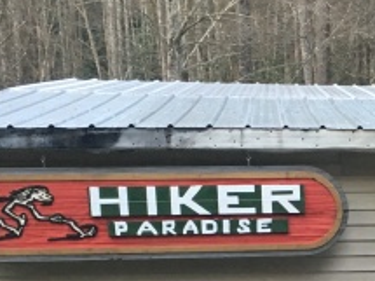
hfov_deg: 17.2
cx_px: 473
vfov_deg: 13.1
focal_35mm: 108
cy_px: 387
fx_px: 1169
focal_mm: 4.15
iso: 40
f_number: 2.2
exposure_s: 1/30
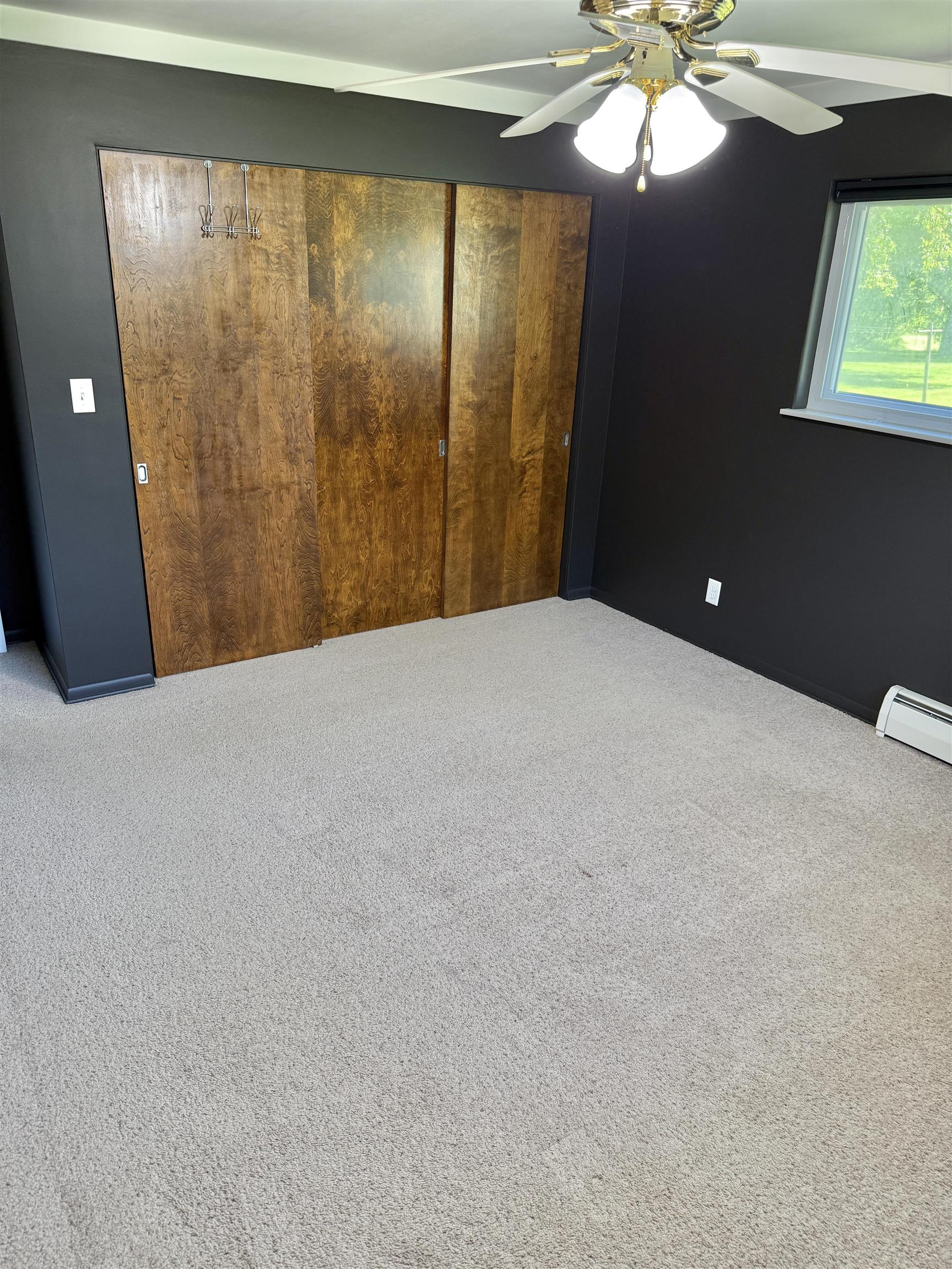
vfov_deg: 71.6
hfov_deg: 56.8
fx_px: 880
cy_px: 634
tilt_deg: -21.1
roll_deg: -2.0
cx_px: 476
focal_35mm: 24
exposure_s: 1/60
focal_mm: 6.76
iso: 125
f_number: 1.78
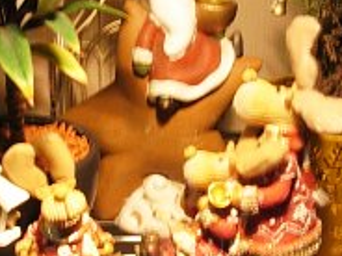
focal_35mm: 74
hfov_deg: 26.2
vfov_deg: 19.8
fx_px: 731
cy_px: 68
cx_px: 119
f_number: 4.9
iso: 200
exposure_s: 1/12.3
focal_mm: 6.3
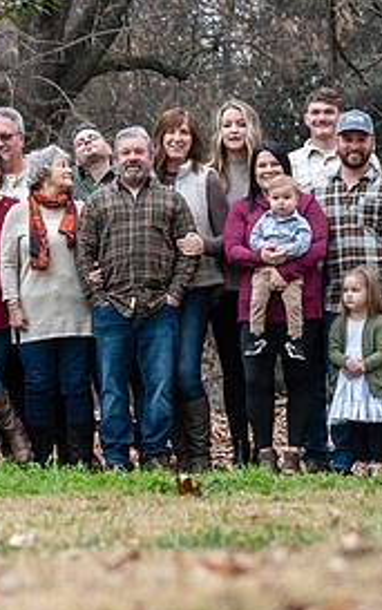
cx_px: -63
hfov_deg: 6.2
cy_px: 269
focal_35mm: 212
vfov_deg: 9.9
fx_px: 3526
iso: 200
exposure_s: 1/125
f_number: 4
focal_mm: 98
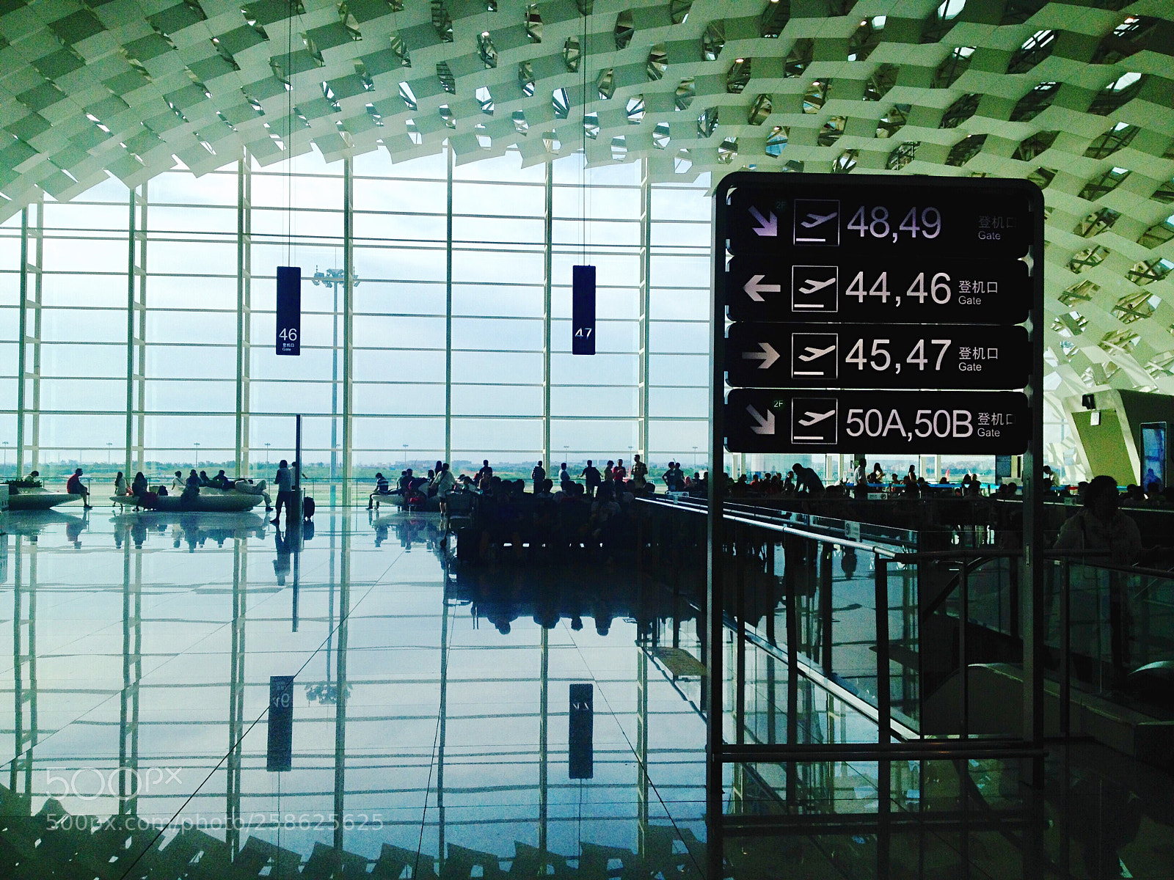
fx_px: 1187
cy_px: 440
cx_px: 587
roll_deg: -1.1
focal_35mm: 35
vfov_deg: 40.7
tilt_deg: +0.6
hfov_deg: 52.6
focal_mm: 4.28
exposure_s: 1/649
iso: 50
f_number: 2.4
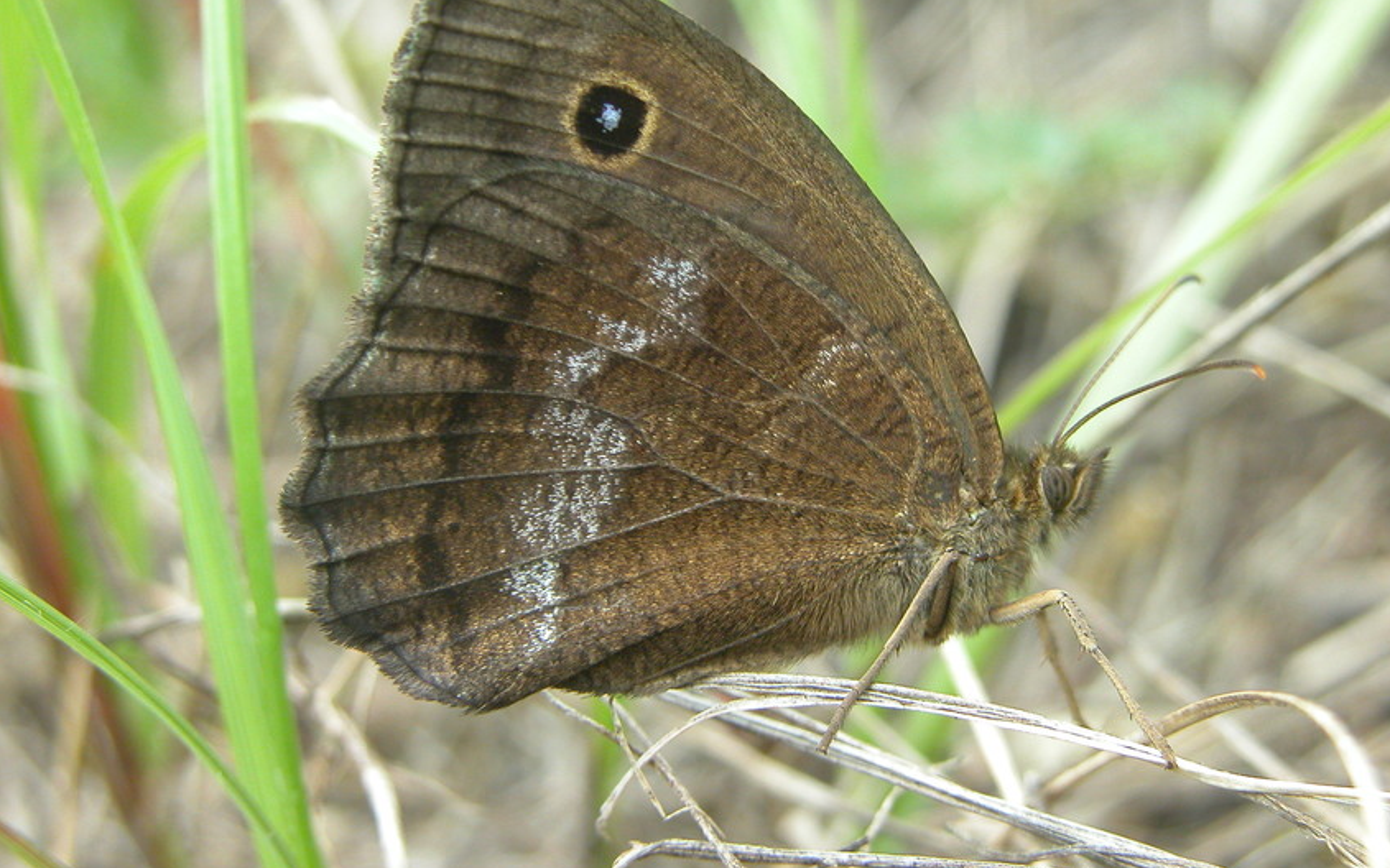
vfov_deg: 12.2
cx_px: 700
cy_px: 365
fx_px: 4053
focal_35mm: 107
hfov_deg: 19.5
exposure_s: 1/58.3
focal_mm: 25.4
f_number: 4.6
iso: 200
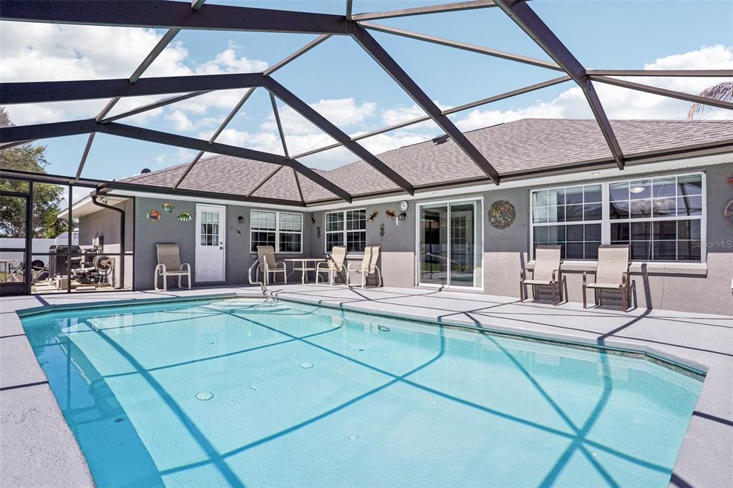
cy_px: 244
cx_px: 366
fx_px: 387
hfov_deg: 86.9
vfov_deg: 64.5
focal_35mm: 19
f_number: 20
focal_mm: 19
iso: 100
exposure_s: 1/40
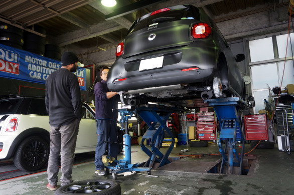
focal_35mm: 28
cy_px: 98
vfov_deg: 45.5
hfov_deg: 64.6
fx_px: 232
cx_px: 147
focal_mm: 19
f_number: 4
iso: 800
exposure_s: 1/160
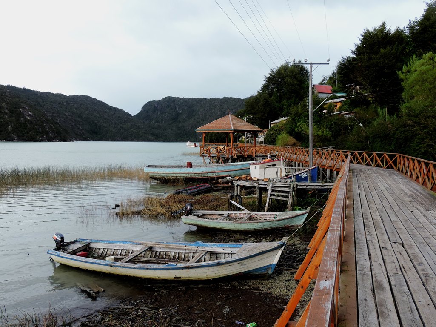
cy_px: 164
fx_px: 378
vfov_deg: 46.8
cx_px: 218
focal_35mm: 30
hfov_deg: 60.0
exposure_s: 1/60
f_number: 3.1
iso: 80
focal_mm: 5.3
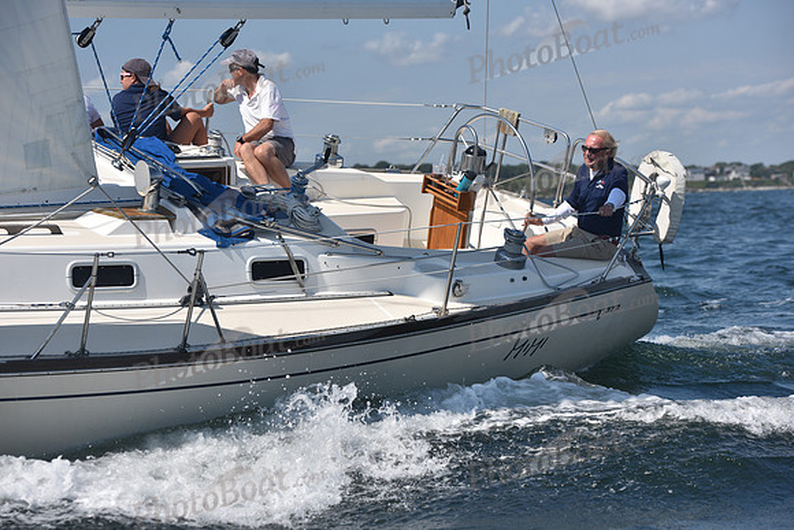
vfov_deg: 14.0
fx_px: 2162
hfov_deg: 20.8
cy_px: 265
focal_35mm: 98
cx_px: 397
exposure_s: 1/1250
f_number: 5.6
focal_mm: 98
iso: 250
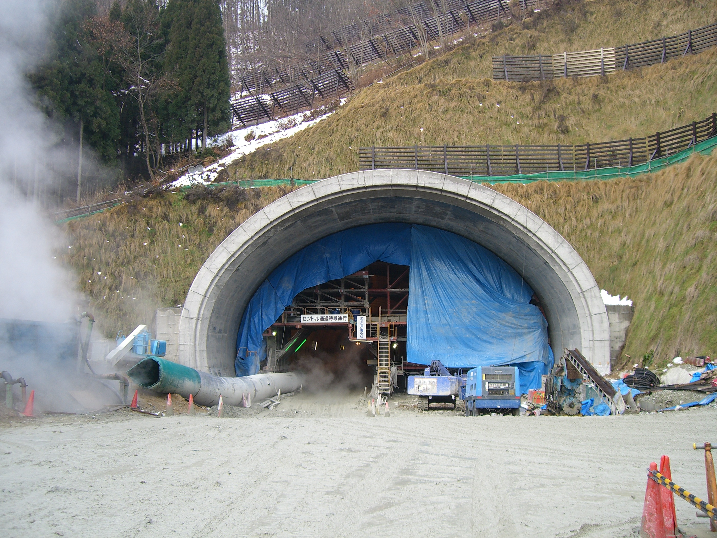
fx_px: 787
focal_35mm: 38
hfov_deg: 49.0
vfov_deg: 37.7
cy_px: 269
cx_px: 358
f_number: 2.7
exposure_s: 1/200
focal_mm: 6.2
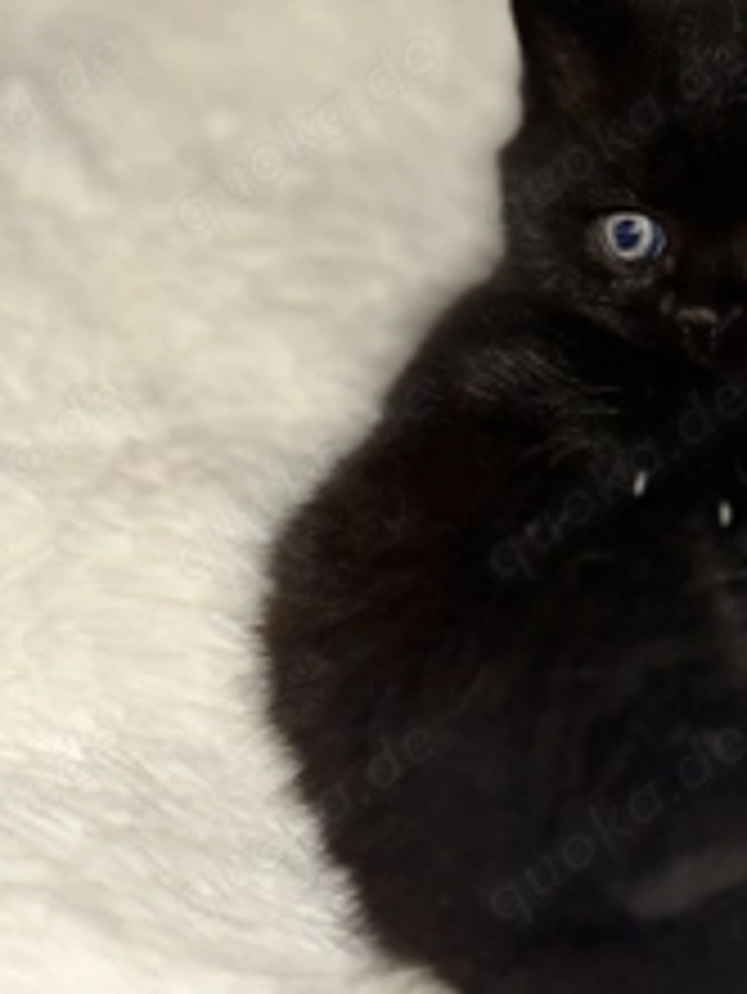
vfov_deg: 22.2
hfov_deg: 17.0
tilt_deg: -40.3
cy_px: 202
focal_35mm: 87
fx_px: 2501
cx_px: 468
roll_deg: -0.5
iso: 40
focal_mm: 6.86
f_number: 1.78
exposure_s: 1/57
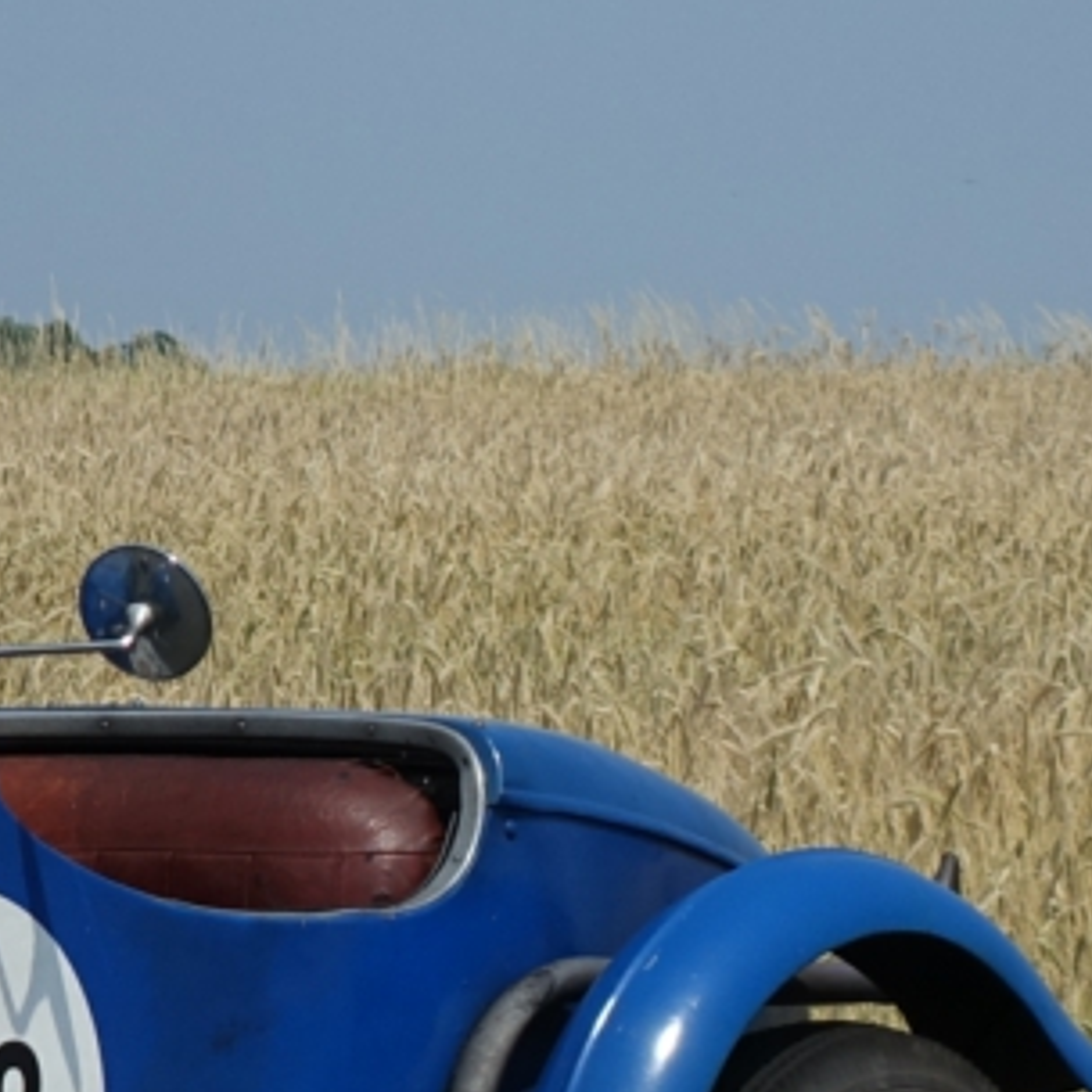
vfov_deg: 6.0
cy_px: 535
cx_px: -1149
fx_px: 10493
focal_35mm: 294
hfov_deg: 5.8
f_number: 4
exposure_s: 1/250
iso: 125
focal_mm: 23.9
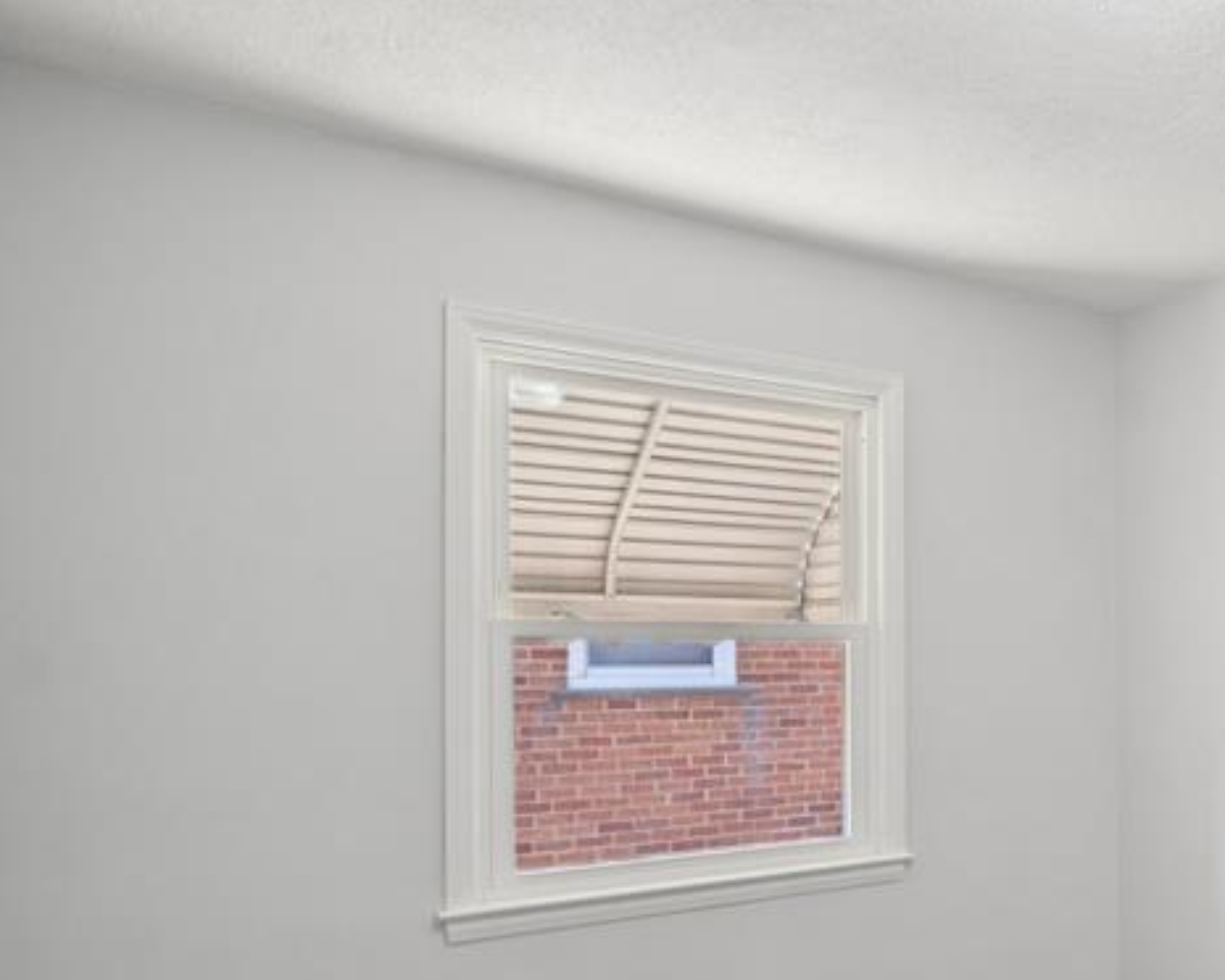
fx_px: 1124
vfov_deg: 46.2
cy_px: 677
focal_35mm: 31
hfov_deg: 47.0
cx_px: 1241
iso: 400
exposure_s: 1/20
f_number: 8
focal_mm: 10
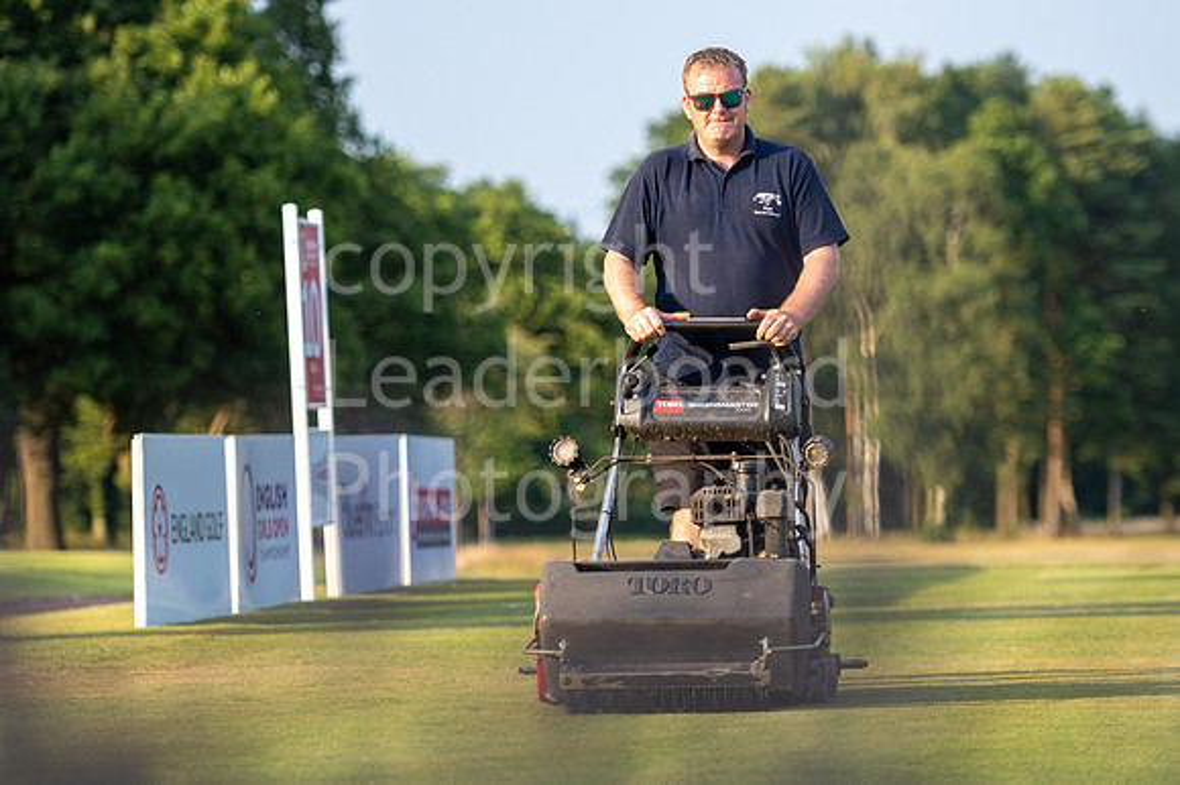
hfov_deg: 10.6
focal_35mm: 195
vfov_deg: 7.0
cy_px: 392
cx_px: 590
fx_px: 6388
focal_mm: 130
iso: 125
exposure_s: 1/640
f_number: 3.2
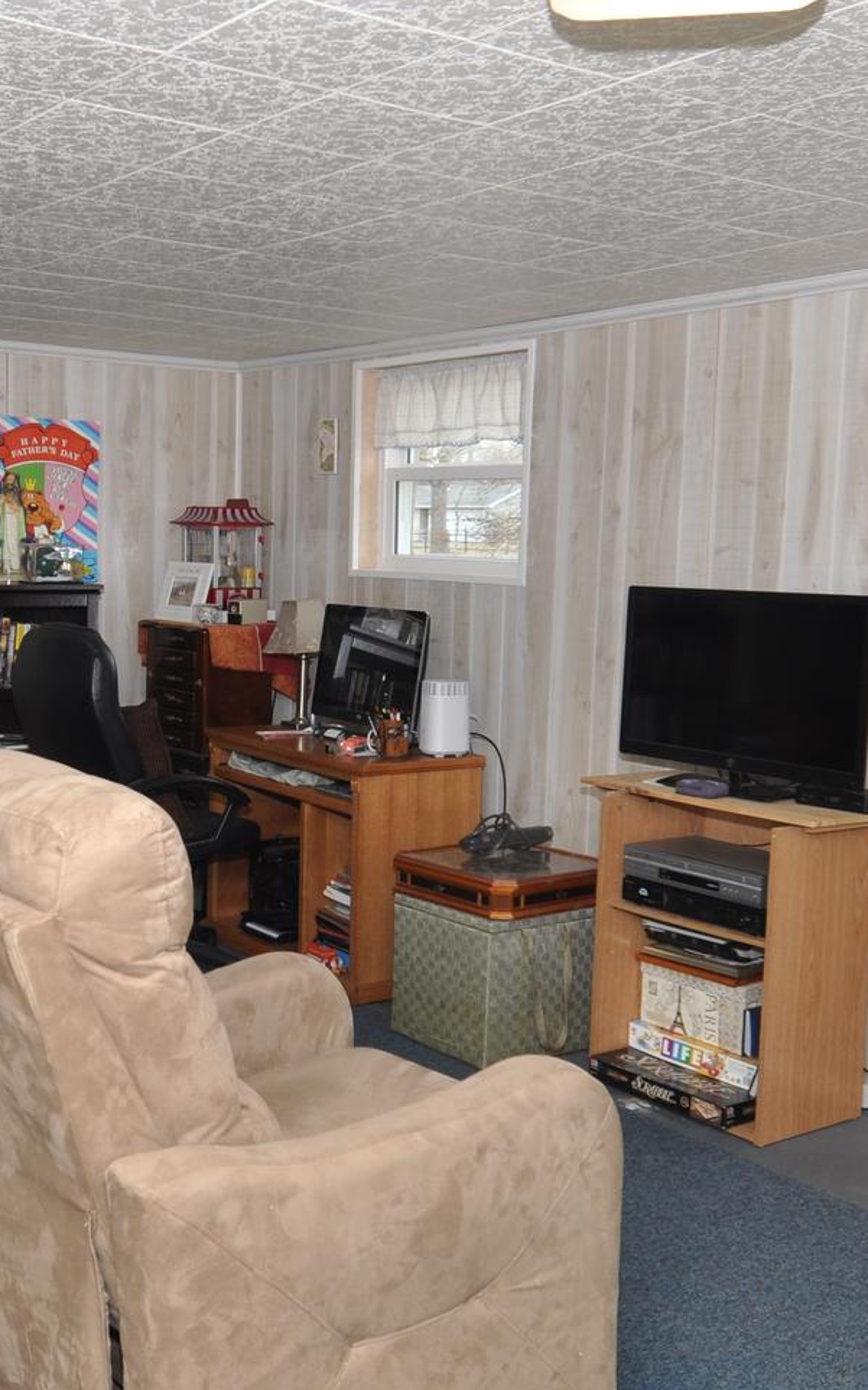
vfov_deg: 50.4
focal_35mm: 39
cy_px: 668
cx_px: 256
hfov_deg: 32.3
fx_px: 1477
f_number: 4
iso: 250
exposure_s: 1/60
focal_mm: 12
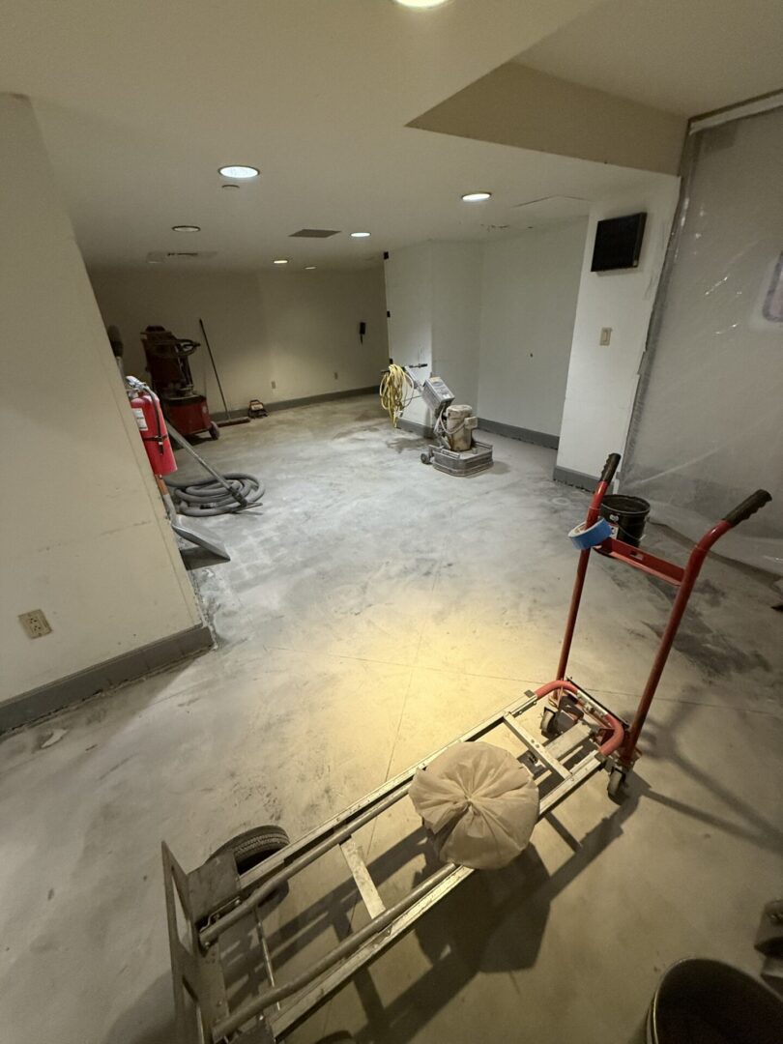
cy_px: 522
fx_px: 422
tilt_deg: -25.7
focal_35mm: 14
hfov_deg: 85.7
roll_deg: +1.9
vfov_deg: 102.1
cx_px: 392
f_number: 2.2
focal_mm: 2.22
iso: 320
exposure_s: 1/60
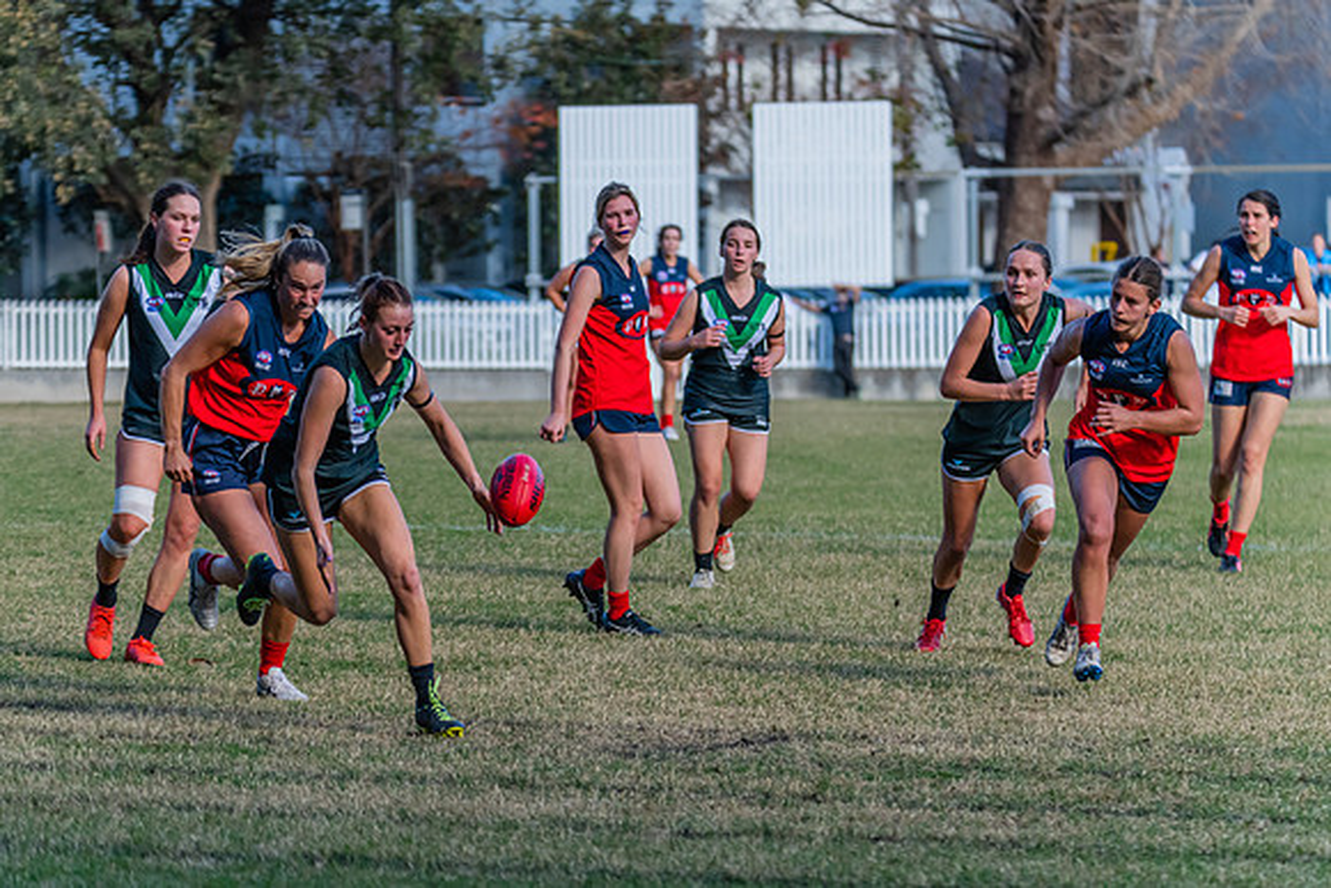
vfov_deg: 6.3
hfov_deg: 9.4
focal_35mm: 218
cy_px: 480
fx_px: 8070
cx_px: 572
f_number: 5
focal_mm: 190
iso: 1250
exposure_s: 1/1600
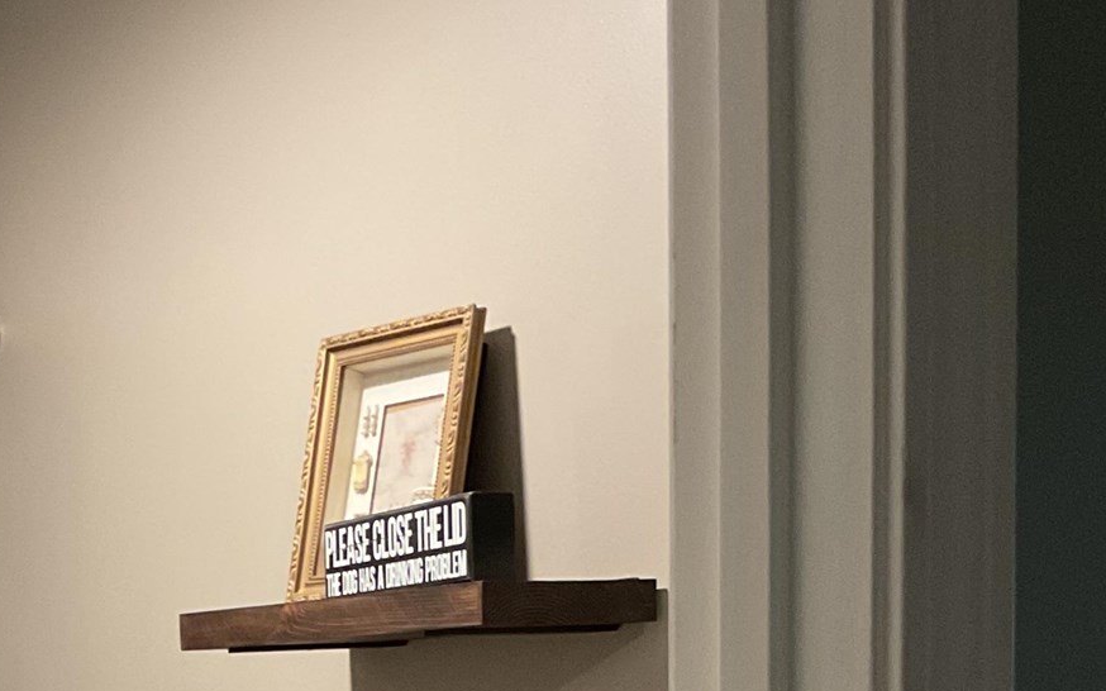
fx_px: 2441
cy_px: 1033
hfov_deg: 24.6
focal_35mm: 81
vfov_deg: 15.0
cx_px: 65
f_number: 1.8
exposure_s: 1/40
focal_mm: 3
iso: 200
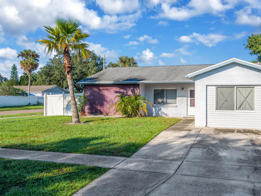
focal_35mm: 33
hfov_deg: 55.1
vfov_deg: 43.0
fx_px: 249
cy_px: 98
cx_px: 149
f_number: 16
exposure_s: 1/90
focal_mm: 30
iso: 100
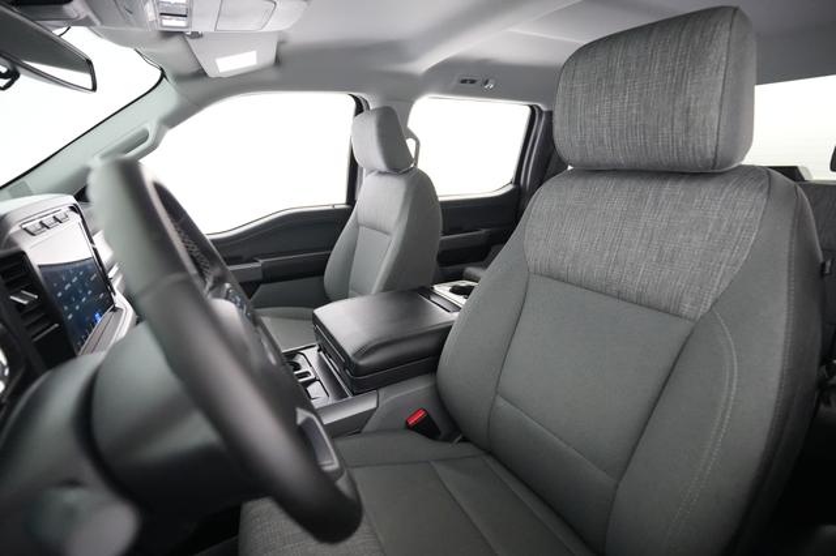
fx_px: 395
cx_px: 418
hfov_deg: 93.3
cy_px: 278
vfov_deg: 70.4
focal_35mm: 17
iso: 12800
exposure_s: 1/80
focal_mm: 17
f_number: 2.8
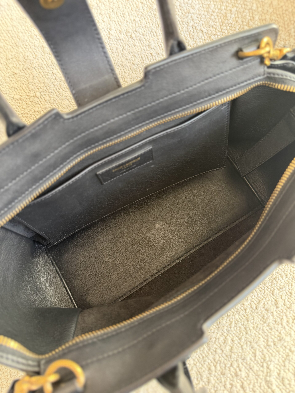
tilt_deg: -51.9
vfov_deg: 71.6
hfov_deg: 56.8
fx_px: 273
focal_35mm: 24
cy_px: 196
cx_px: 148
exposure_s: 1/60
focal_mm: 6.76
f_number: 1.78
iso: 500
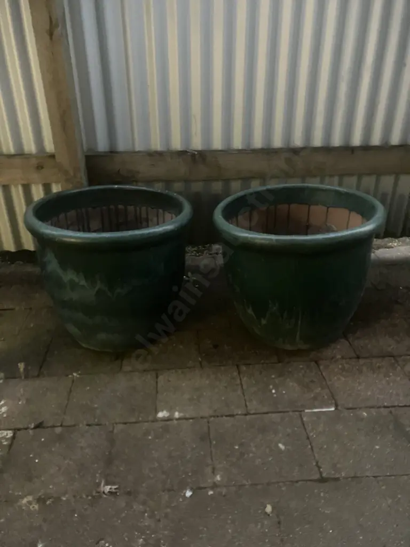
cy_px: 274
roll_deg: +0.7
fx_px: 442
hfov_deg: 49.7
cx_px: 205
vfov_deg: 63.4
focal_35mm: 28
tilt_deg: -26.1
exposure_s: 1/17
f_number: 1.8
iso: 640
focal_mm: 3.99
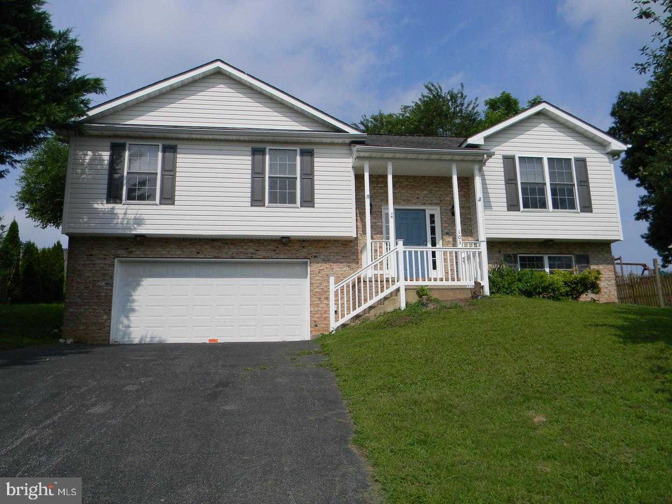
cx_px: 336
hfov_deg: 63.4
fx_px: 544
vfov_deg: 49.7
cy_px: 252
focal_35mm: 28
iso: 80
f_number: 7
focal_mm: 5
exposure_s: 1/545
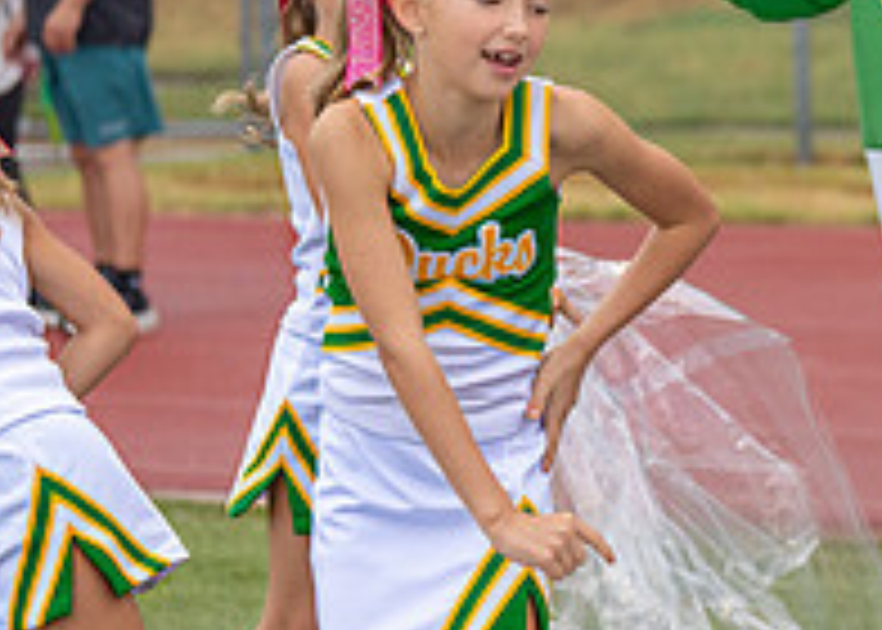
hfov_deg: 9.1
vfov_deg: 6.6
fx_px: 5436
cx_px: 1149
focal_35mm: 217
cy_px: 315
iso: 500
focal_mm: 70
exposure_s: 1/1250
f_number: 2.8
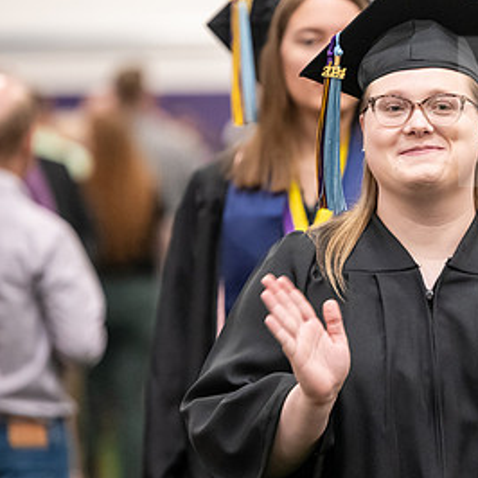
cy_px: 254
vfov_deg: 5.2
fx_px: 5218
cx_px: 404
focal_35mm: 334
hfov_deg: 5.2
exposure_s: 1/200
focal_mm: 180
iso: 3200
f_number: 3.2
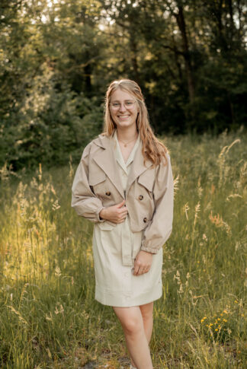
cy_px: 184
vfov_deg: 39.6
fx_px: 514
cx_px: 124
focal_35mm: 50
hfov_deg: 27.0
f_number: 2.5
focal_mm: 50
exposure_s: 1/800
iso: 200
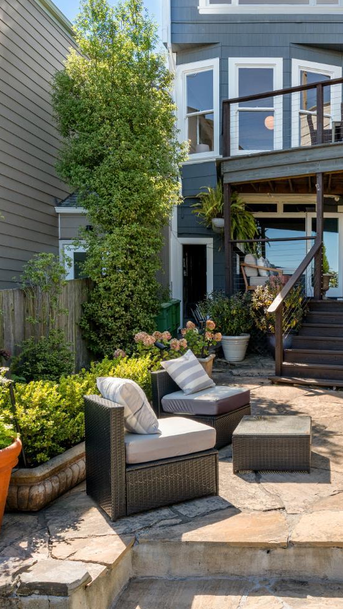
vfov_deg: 64.6
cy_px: 299
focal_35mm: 30
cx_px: 327
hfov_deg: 36.1
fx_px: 482
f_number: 9
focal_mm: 18.5
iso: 400
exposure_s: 1/160
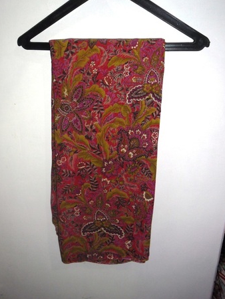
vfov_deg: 59.9
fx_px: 260
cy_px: 142
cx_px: 110
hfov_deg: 46.8
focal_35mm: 30
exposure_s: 1/45
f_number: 3.5
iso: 80
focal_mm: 4.9
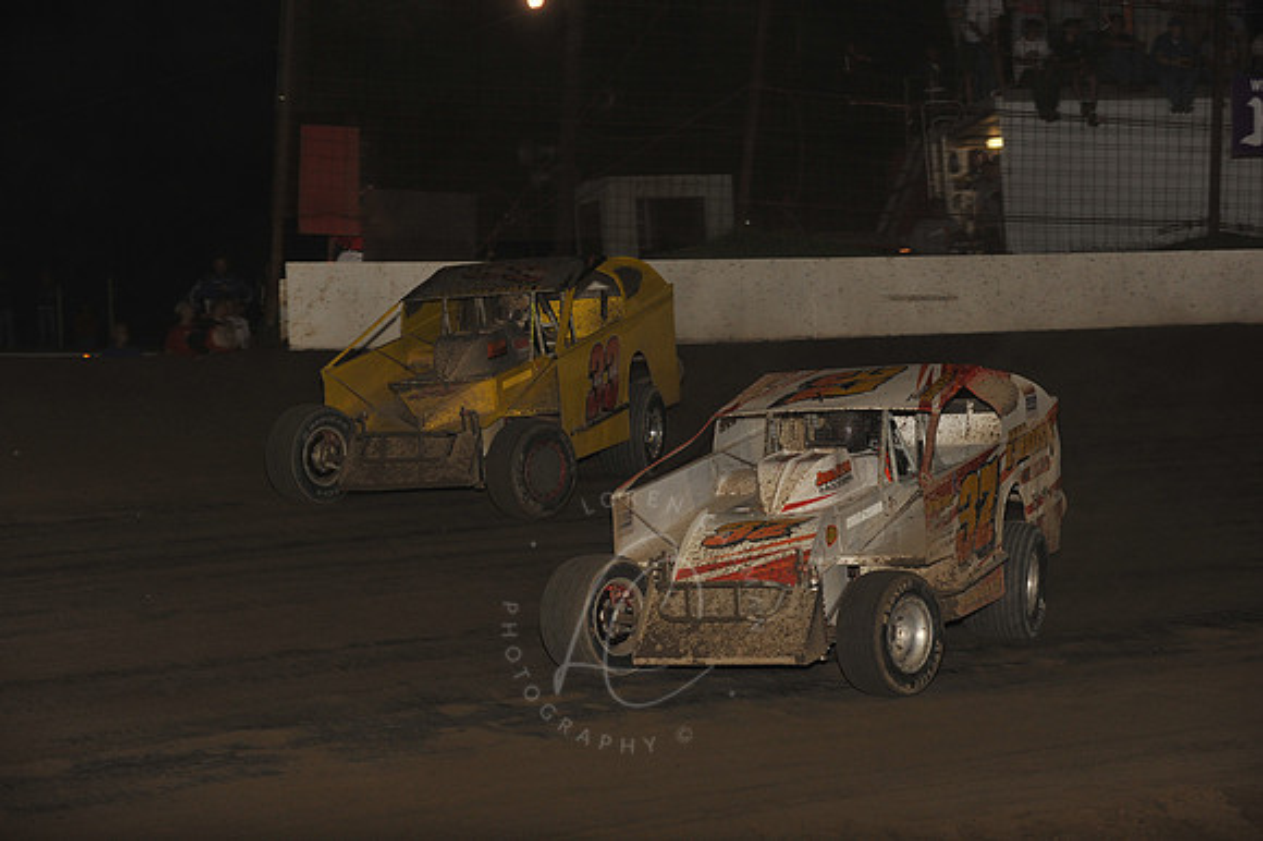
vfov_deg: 12.2
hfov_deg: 18.3
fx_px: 3927
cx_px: 632
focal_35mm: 112
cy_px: 420
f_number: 6.3
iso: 800
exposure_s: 1/320
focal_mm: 112
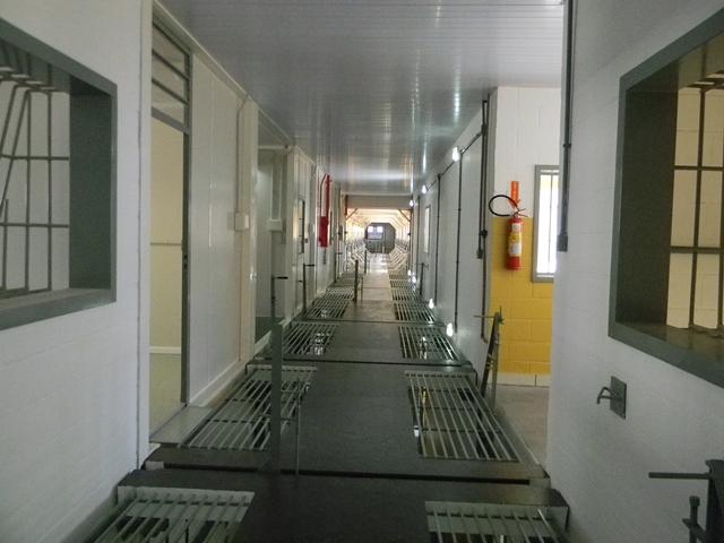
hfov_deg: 63.4
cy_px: 272
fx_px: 586
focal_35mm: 28
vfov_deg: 49.7
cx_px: 362
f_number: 3.5
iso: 200
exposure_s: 1/55.5
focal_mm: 5
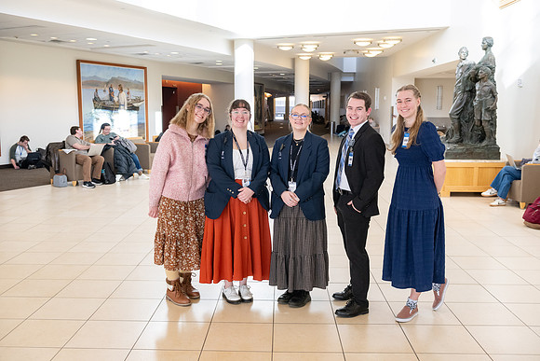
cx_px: 270
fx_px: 525
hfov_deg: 54.4
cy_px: 180
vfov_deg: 37.9
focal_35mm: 35
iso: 2000
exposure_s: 1/320
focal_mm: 35
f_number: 4.5
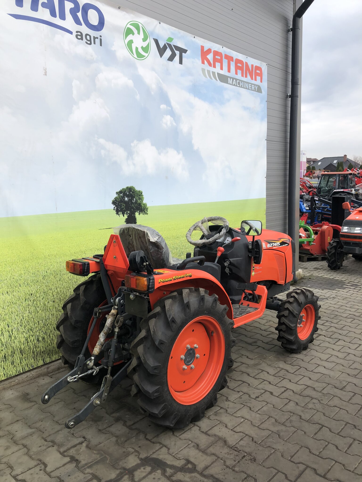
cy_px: 241
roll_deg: +1.7
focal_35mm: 28
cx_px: 181
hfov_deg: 49.7
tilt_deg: -8.0
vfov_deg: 63.4
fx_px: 390
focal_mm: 3.99
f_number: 1.8
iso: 20
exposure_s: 1/448
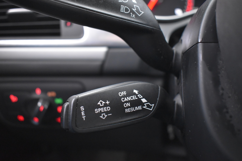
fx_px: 242
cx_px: 121
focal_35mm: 36
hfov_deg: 53.1
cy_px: 80
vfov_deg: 36.9
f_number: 3.8
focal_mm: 24
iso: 3200
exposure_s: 1/8
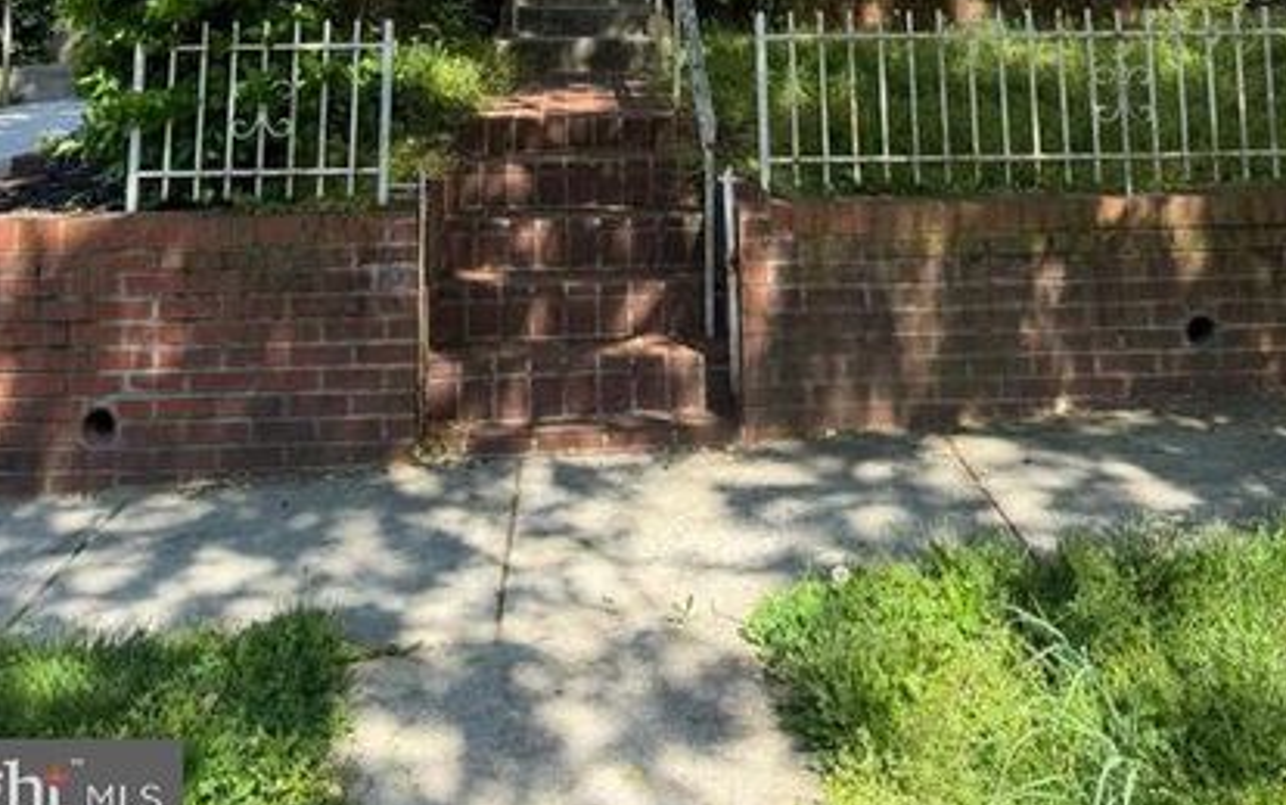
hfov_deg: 48.2
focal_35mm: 41
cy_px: -188
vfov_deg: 27.2
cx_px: 624
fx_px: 1437
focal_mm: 6.76
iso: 100
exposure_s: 1/1314
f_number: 1.78
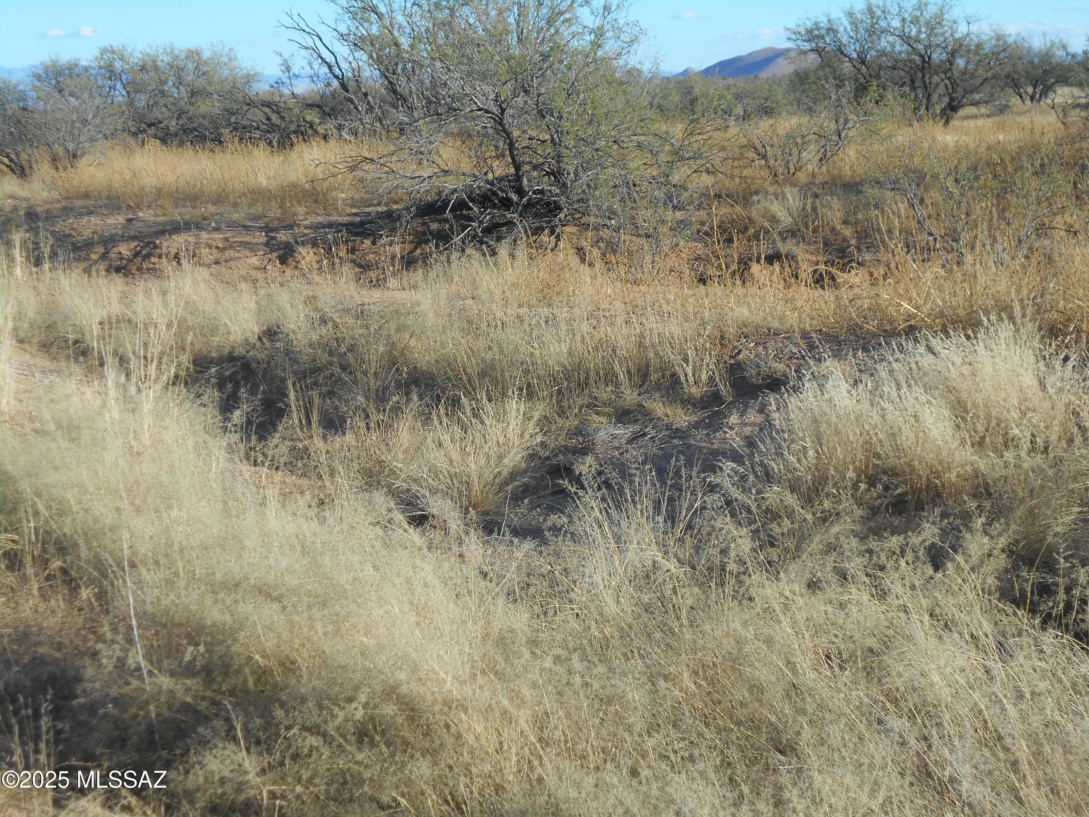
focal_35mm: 56
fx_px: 1762
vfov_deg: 26.1
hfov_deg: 34.3
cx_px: 544
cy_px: 408
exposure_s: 1/400
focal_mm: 10
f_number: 4.9
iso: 80
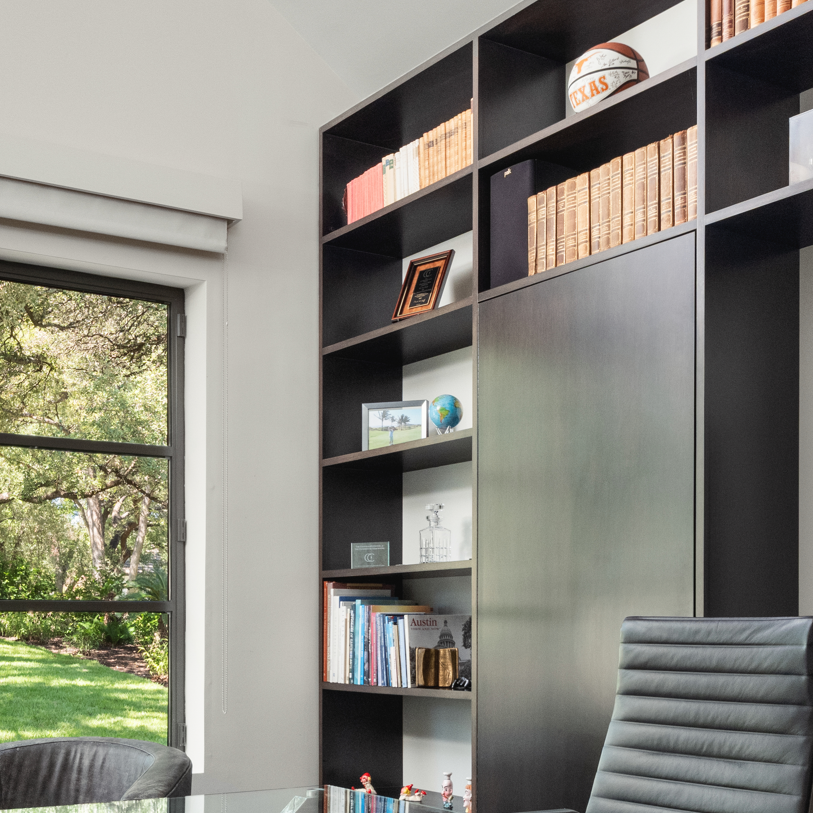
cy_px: 636
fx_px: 1275
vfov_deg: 34.4
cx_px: 342
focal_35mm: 48
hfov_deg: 35.3
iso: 1000
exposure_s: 1/6
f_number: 13
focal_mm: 23.1
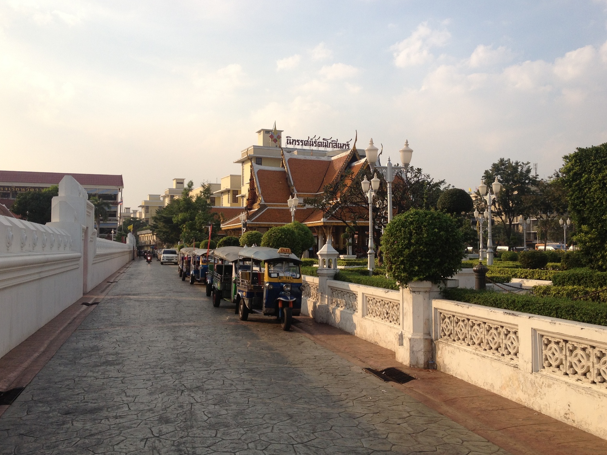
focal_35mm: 36
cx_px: 300
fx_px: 631
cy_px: 225
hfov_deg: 51.4
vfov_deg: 39.7
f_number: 2.4
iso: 64
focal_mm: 4.28
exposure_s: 1/1255
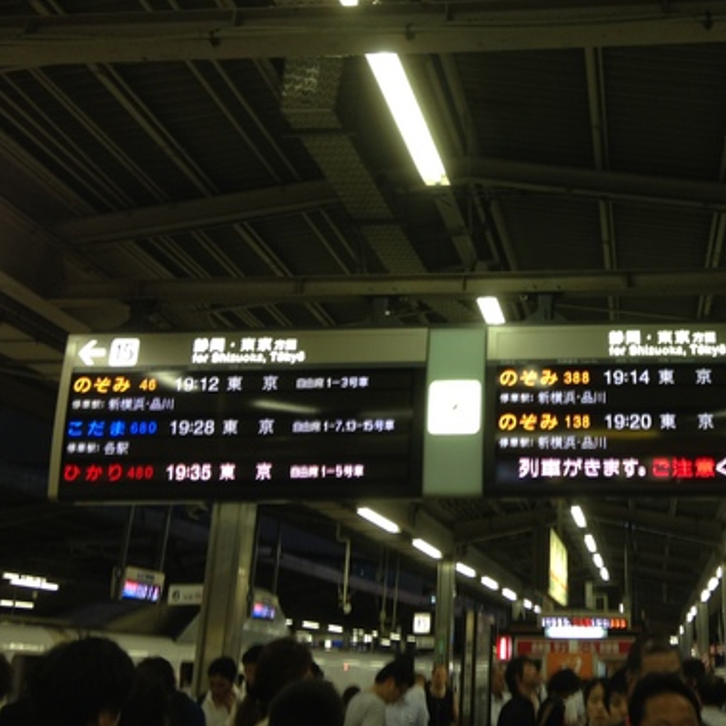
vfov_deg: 36.7
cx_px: 550
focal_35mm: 46
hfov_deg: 35.9
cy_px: 298
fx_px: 1091
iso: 64
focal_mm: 4.13
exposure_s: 1/20
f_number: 2.4
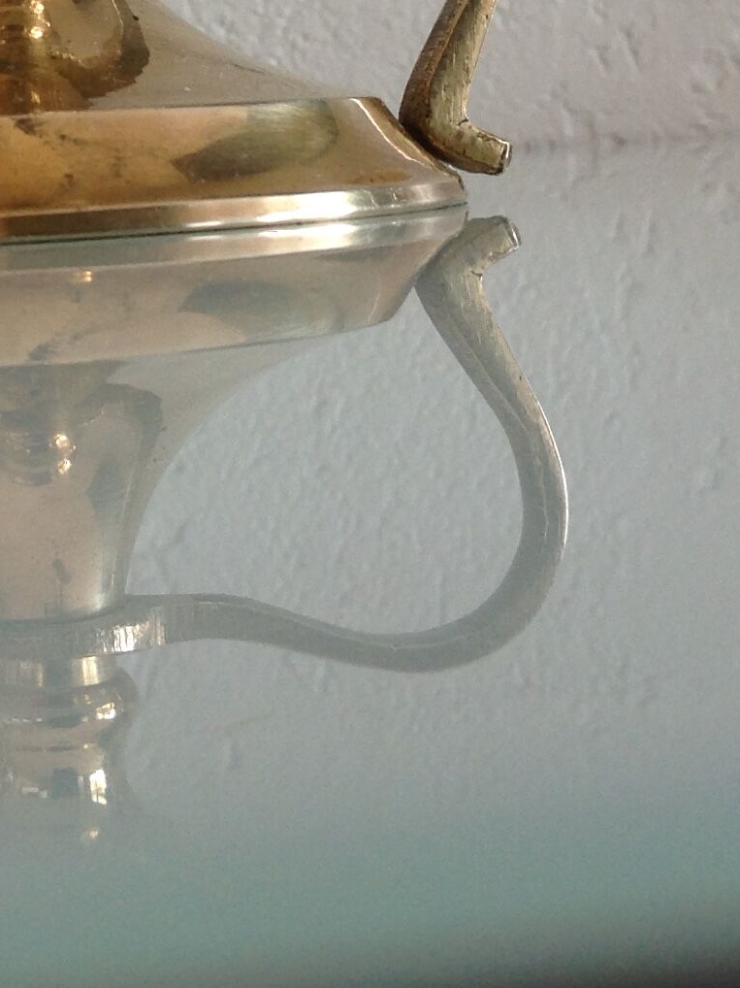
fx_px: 2538
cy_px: -192
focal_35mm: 89
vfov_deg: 20.6
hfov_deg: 16.2
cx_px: -16
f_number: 2.4
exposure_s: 1/15
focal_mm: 4.28
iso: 50
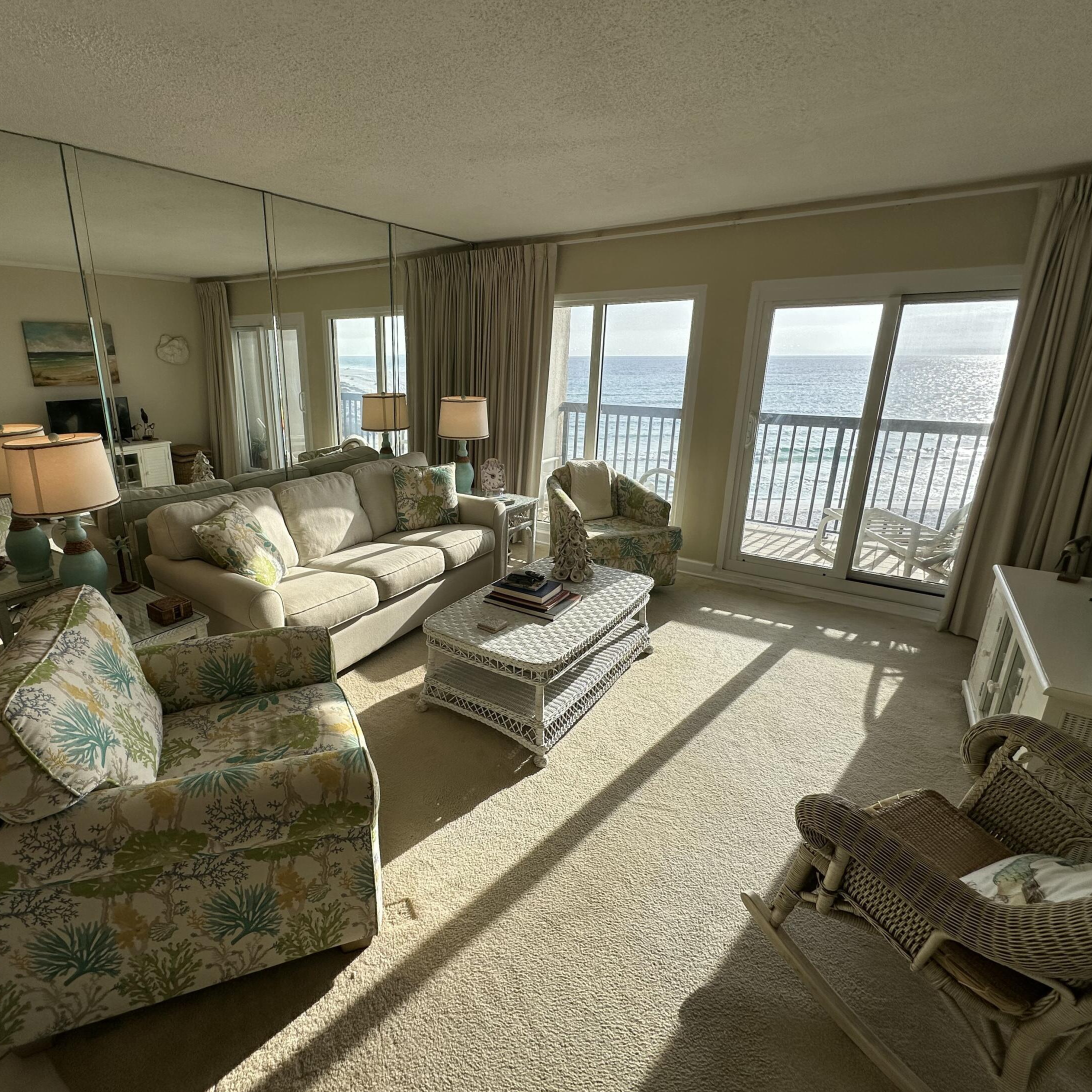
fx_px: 607
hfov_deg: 83.2
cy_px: 534
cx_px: 448
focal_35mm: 17
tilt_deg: -16.2
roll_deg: -0.1
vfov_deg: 84.0
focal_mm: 2.22
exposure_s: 1/842
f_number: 2.2
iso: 40
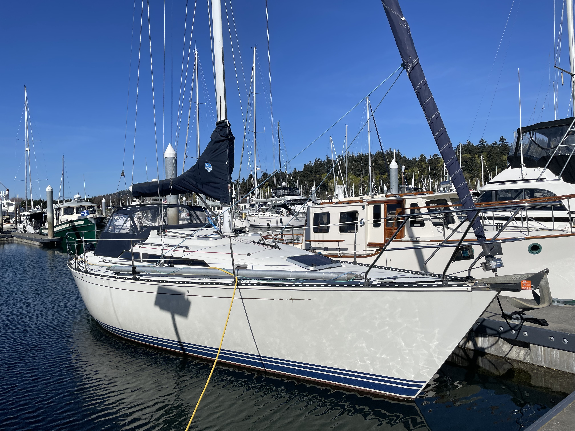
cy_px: 216
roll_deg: +2.9
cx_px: 288
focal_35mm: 26
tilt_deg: -1.6
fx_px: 432
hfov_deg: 67.3
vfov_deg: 53.1
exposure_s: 1/8403
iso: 32
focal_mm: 4.2
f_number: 1.6
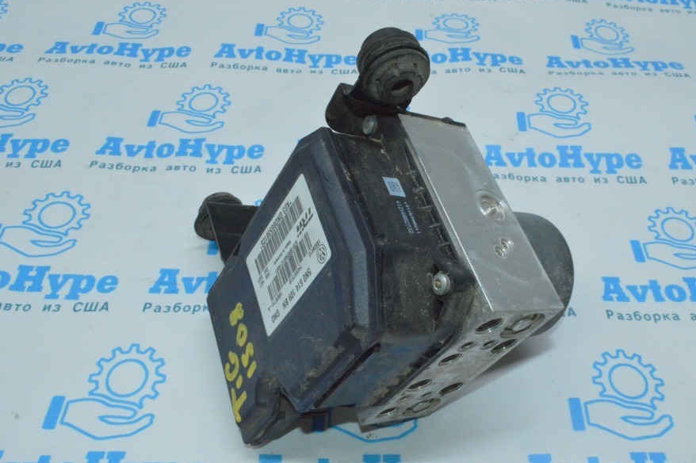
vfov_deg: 37.8
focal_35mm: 35
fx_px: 676
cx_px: 387
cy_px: 249
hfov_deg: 54.3
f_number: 22
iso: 6400
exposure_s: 1/60
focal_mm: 20
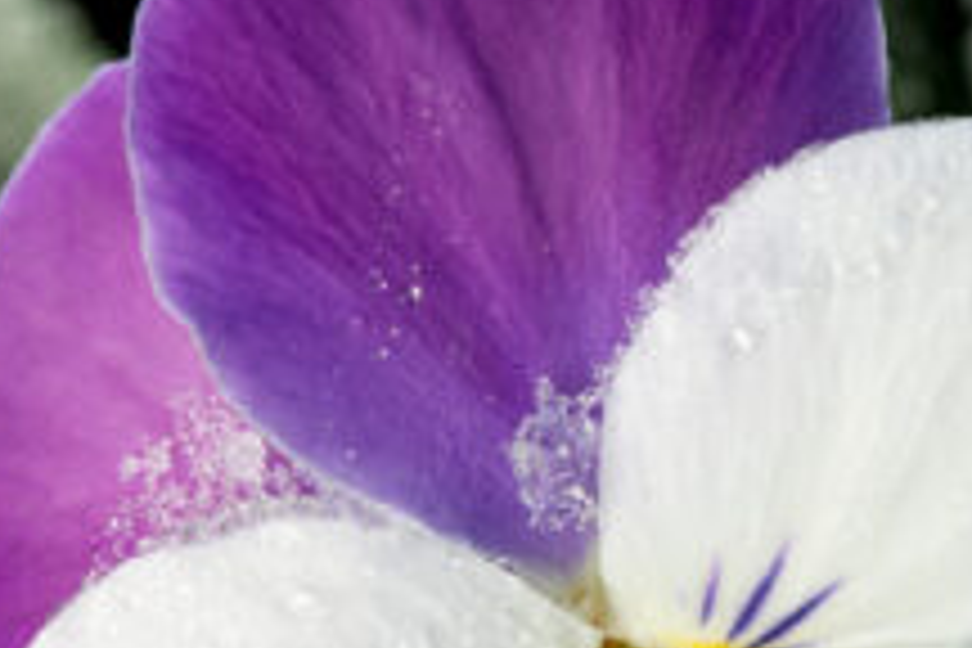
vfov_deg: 4.9
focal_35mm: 282
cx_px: 1062
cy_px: 583
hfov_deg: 7.3
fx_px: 7613
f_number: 25
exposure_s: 1/60
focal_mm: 105
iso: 200
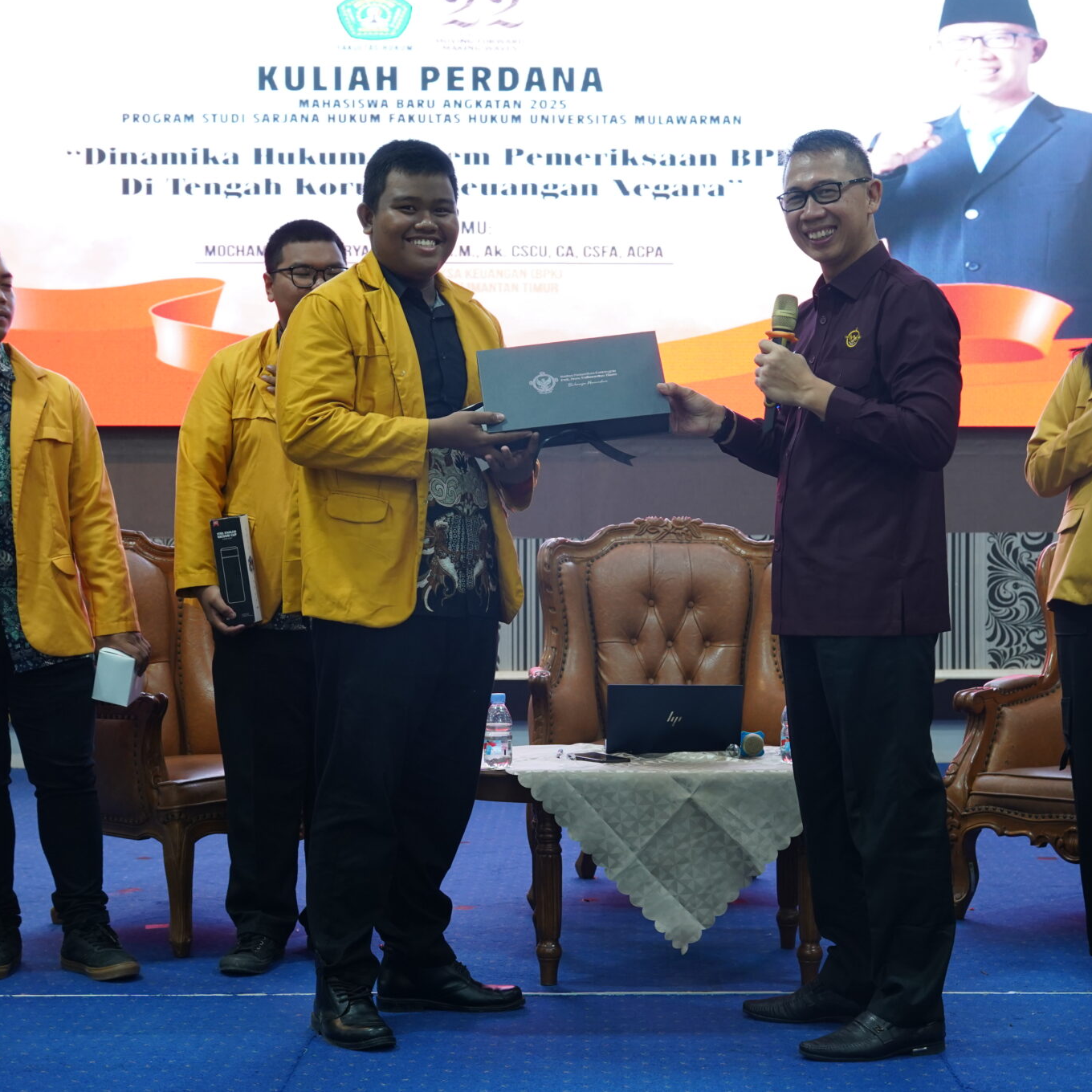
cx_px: 627
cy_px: 545
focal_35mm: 64
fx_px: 2284
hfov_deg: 26.9
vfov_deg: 26.9
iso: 1600
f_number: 5.6
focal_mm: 50
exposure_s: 1/20
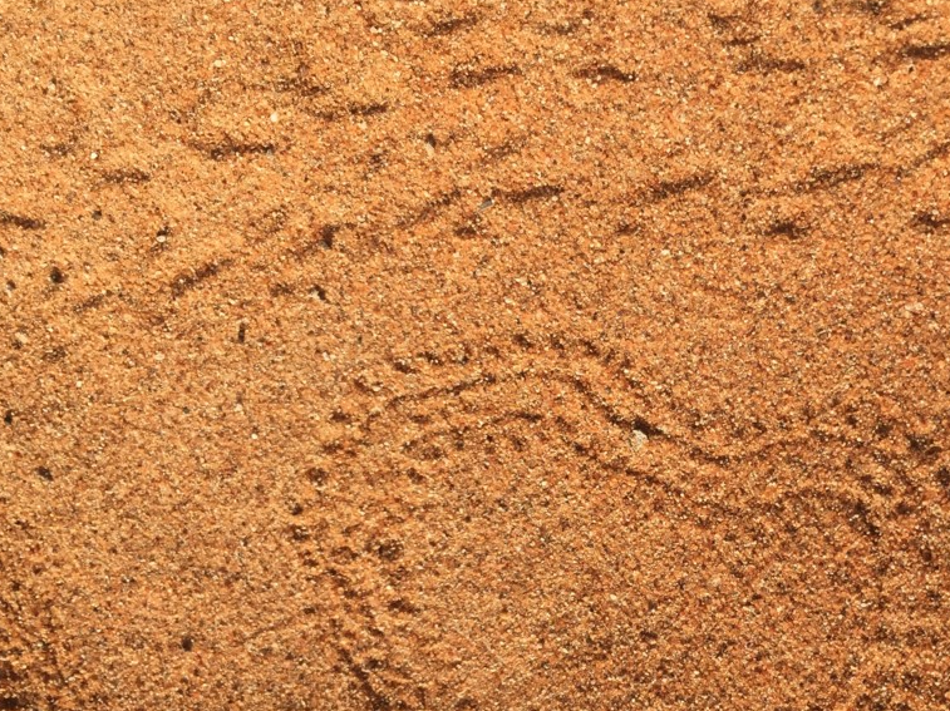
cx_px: 675
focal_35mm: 46
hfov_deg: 40.4
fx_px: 1262
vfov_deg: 31.2
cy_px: 494
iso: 32
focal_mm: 4.15
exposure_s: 1/1199
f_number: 2.2
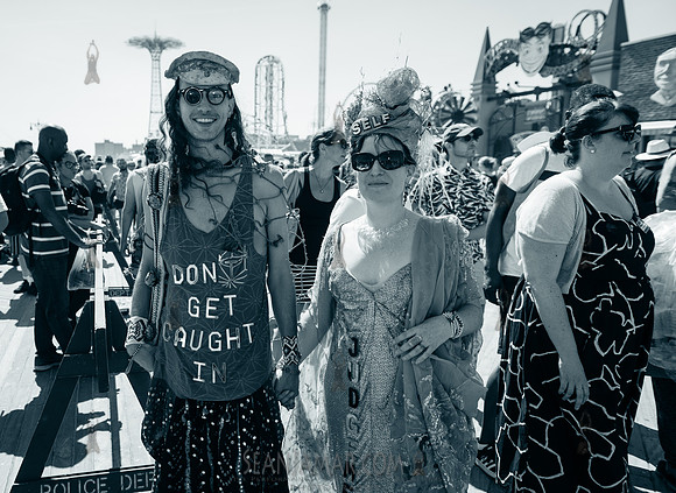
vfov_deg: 46.8
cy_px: 240
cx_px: 249
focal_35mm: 29
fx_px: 570
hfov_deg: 60.4
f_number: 3.5
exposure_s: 1/1000
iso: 100
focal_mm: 24
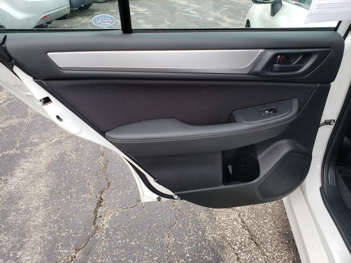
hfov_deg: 67.3
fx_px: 264
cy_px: 132
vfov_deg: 53.1
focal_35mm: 26
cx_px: 176
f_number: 2.4
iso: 50
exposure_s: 1/120
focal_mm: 4.3
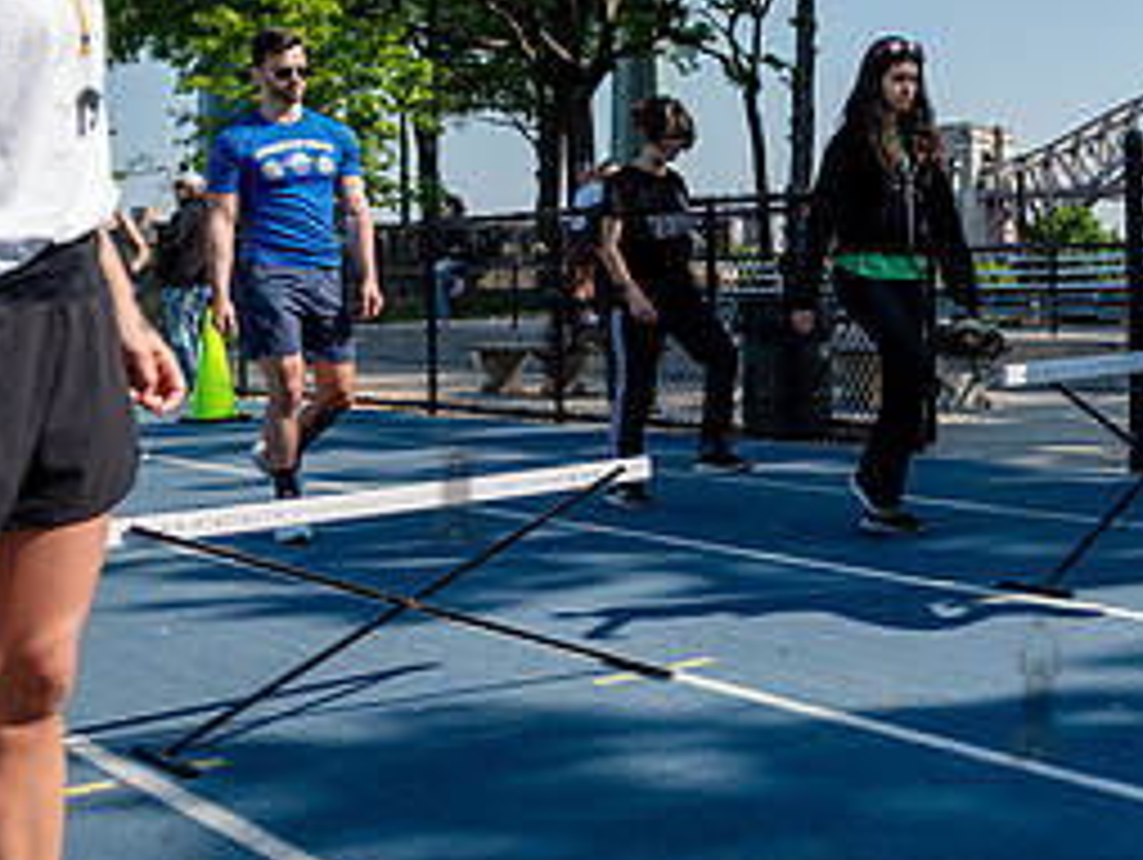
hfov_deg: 32.1
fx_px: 1884
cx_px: 1035
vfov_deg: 25.5
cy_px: 250
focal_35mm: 57
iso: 400
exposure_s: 1/2000
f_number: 4.5
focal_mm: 26
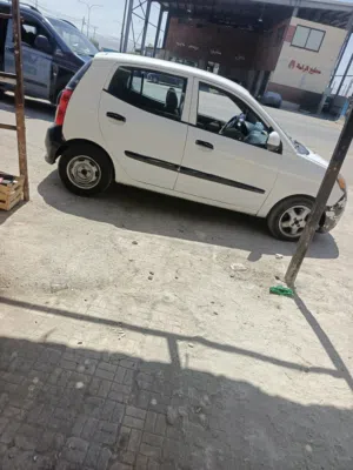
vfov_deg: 73.9
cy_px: 235
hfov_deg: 58.9
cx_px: 176
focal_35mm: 23
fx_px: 313
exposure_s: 1/519
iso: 50
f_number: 1.7
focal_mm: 5.25
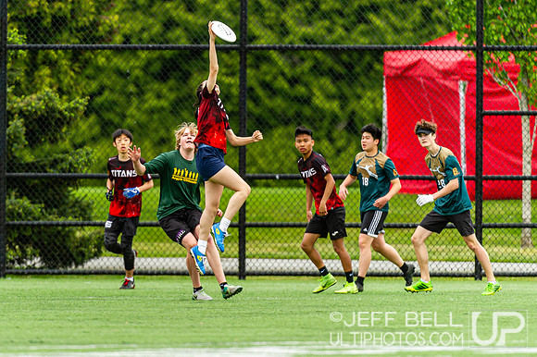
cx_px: 198
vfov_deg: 2.3
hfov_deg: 3.4
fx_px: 9095
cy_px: 197
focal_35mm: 610
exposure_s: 1/1600
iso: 560
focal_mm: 400
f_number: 4
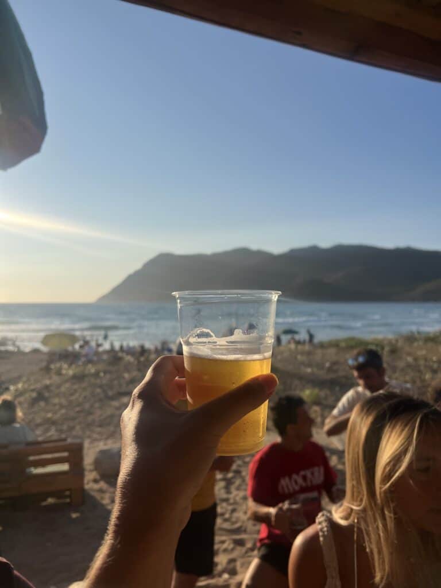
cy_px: 294
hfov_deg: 53.1
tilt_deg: +2.5
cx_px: 220
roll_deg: +0.7
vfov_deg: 67.3
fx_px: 442
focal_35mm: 26
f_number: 1.5
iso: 50
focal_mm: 5.7
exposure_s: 1/6993
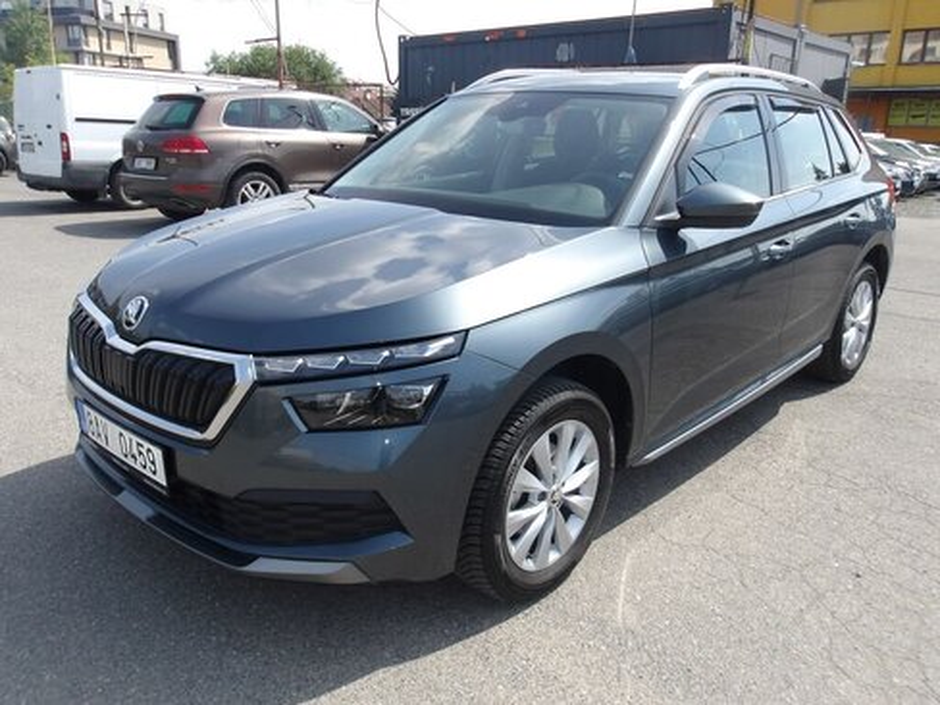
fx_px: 733
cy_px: 352
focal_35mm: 27
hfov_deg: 65.3
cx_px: 470
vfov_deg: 51.4
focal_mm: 4.9
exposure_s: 1/828
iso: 100
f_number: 3
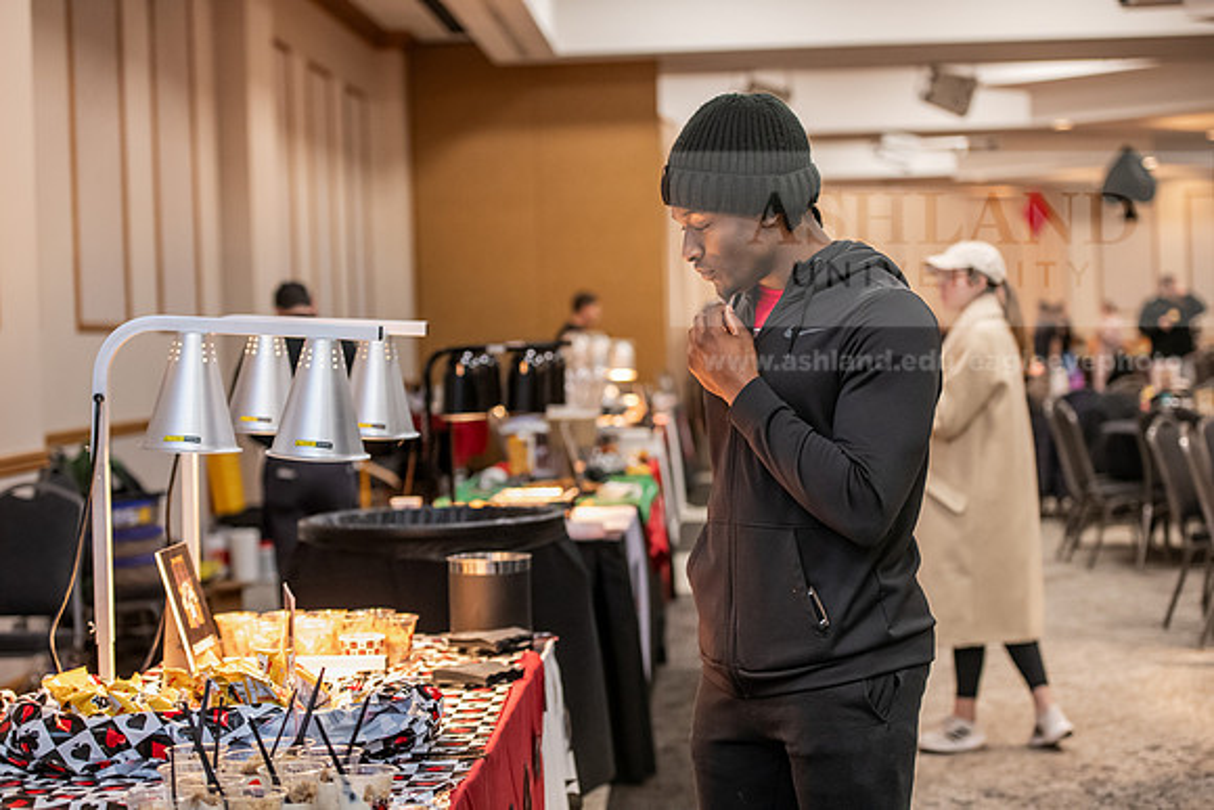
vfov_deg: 19.5
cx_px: 607
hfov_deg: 28.8
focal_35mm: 70
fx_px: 2361
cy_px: 405
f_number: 3.2
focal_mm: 70
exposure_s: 1/160
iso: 2500
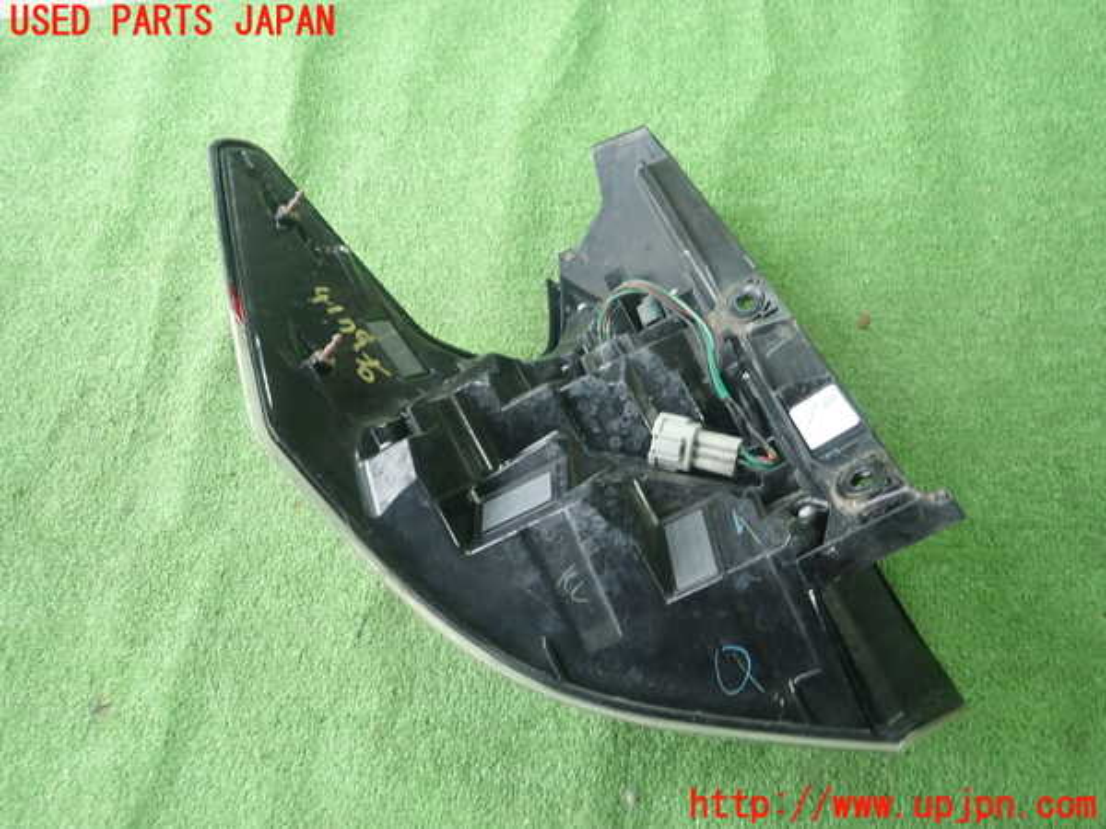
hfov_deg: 69.4
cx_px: 553
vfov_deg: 54.9
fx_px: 799
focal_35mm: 25
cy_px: 414
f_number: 2
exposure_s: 1/60
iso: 200
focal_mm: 4.5
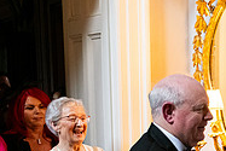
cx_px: 265
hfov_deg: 21.8
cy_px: 189
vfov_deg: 15.1
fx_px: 547
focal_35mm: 87
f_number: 3.5
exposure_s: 1/160
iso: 1600
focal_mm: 28
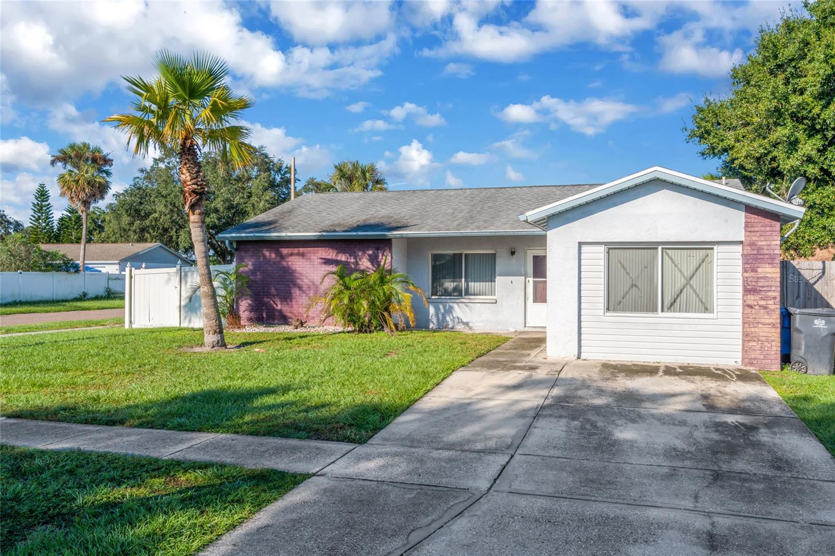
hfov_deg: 61.9
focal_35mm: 30
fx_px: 696
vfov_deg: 43.6
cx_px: 418
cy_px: 278
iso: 100
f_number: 16
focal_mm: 30
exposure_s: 1/90
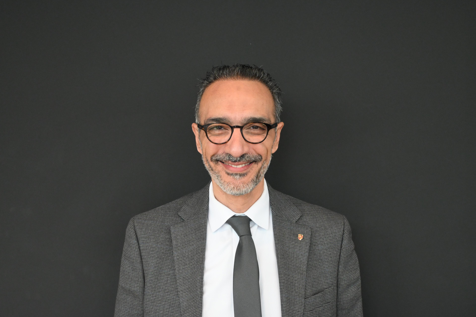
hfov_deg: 36.2
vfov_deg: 24.6
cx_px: 240
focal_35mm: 55
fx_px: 727
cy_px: 159
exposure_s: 1/60
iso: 3200
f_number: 5.3
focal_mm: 36
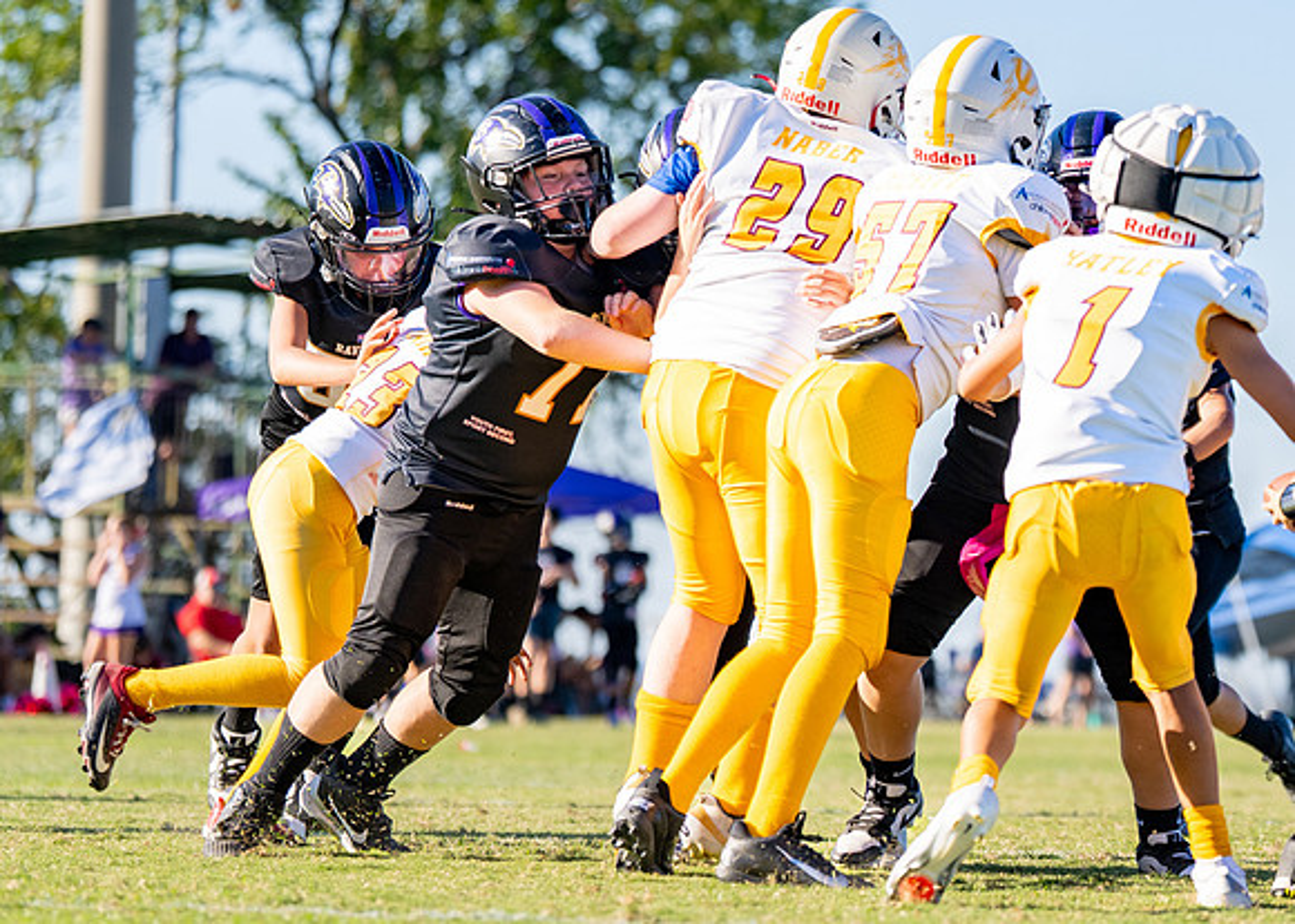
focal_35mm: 208
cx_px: 1005
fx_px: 7630
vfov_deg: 6.9
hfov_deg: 9.7
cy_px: 376
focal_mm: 118
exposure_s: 1/2500
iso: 160
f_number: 2.8
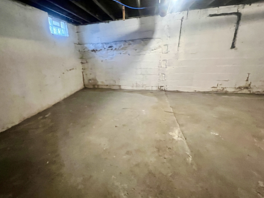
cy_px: 94
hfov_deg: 93.9
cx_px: 113
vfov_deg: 78.0
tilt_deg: -16.2
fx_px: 122
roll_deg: +4.0
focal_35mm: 16
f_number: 1.8
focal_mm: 1.57
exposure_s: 1/40
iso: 1000
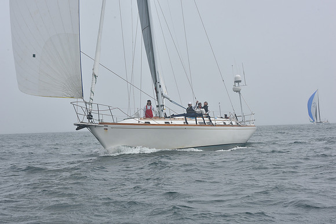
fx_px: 653
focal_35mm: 70
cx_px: 168
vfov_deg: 19.5
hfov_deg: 28.8
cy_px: 112
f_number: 11
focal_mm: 70
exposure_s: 1/800
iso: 250
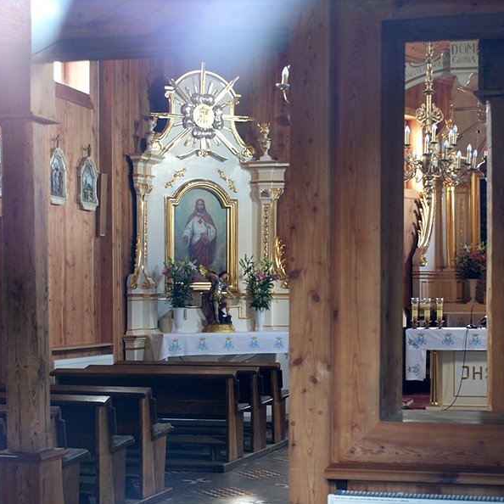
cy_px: 254
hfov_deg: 25.4
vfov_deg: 25.5
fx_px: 1114
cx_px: 336
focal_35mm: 68
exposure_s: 1/8
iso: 400
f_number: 5.6
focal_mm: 35
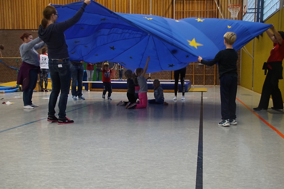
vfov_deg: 33.4
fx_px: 315
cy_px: 93
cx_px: 145
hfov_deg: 48.5
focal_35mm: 40
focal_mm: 26
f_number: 4
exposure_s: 1/60
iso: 1250
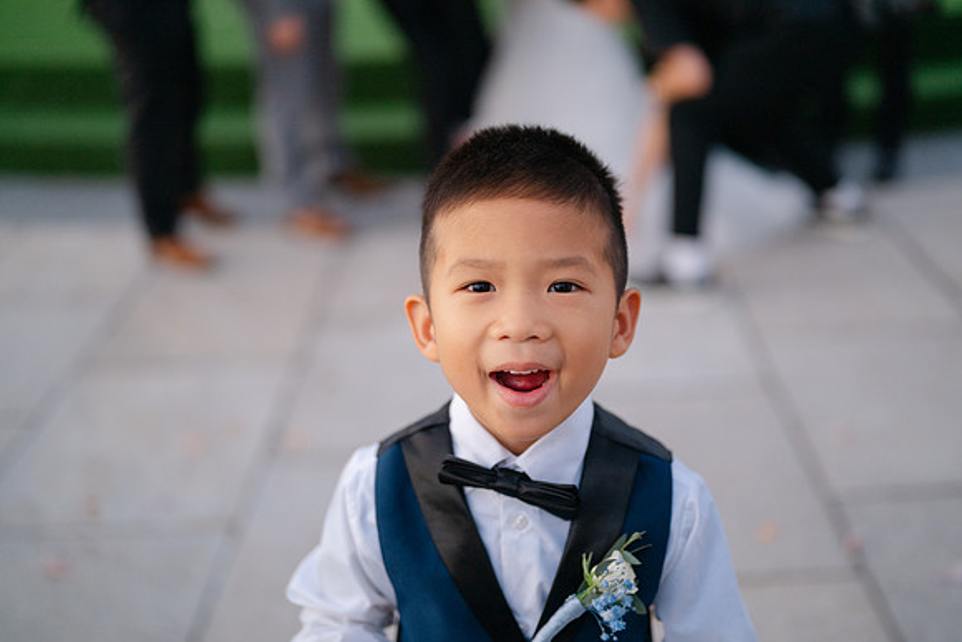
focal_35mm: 50
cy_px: 321
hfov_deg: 39.6
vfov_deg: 27.0
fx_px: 1336
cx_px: 481
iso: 400
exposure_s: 1/125
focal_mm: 50
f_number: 1.8
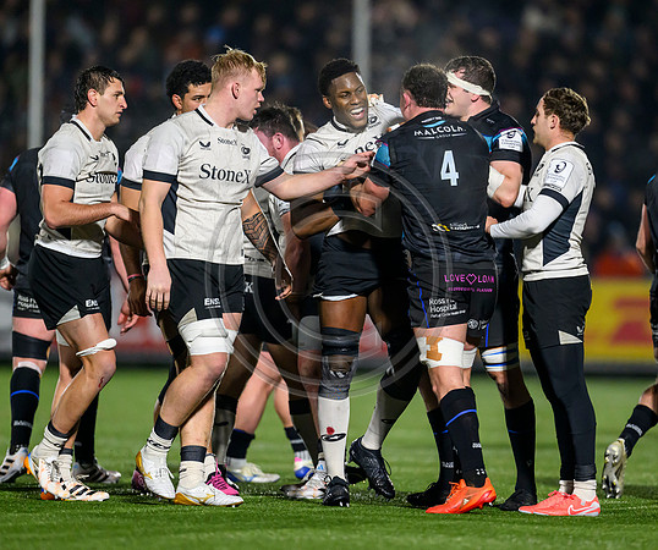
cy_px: 285
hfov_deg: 3.8
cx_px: 438
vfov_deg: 3.2
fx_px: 9816
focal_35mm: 495
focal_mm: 400
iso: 5000
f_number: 3.2
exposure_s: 1/3200
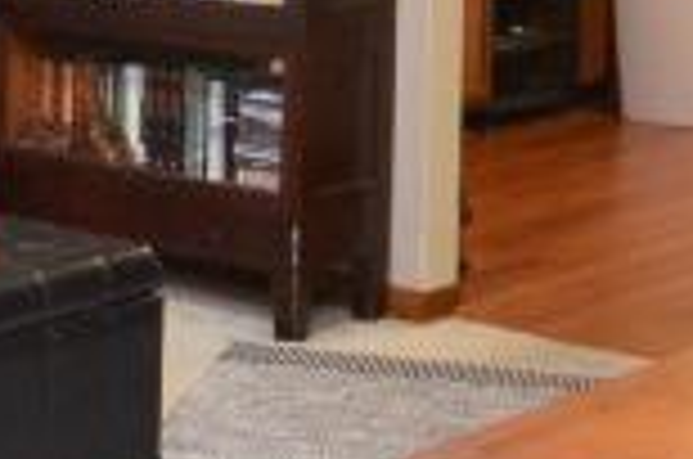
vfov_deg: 13.4
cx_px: -198
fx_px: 1921
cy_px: -29
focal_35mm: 100
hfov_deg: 19.0
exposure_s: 1/60
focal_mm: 10
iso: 1600
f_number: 4
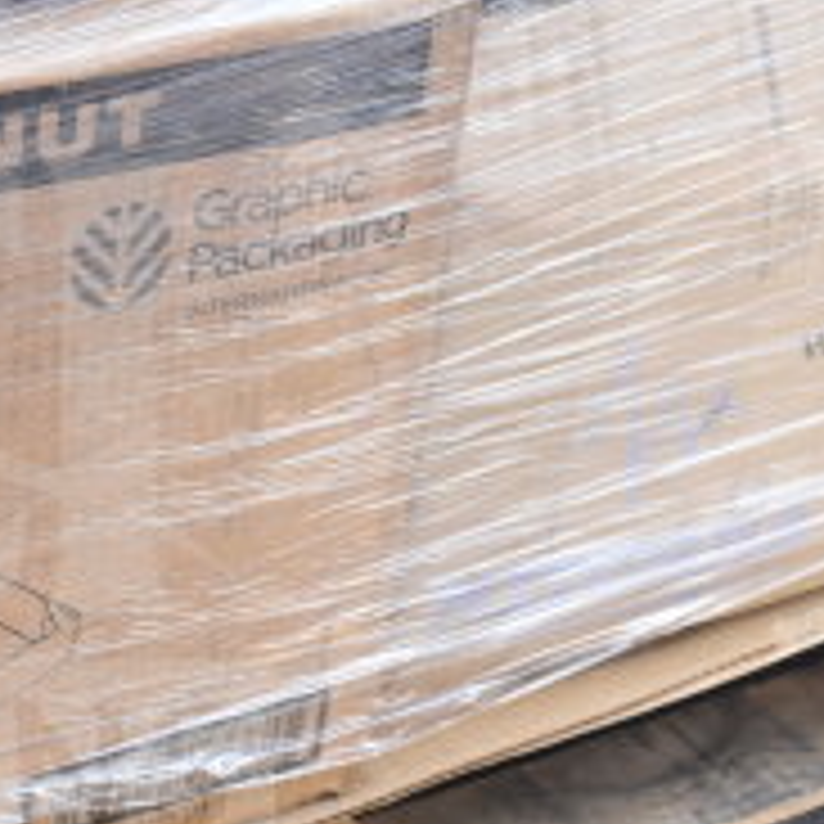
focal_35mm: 119
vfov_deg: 14.6
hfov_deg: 14.1
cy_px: 516
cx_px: -234
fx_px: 3205
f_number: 5
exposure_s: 1/160
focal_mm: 28
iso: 200
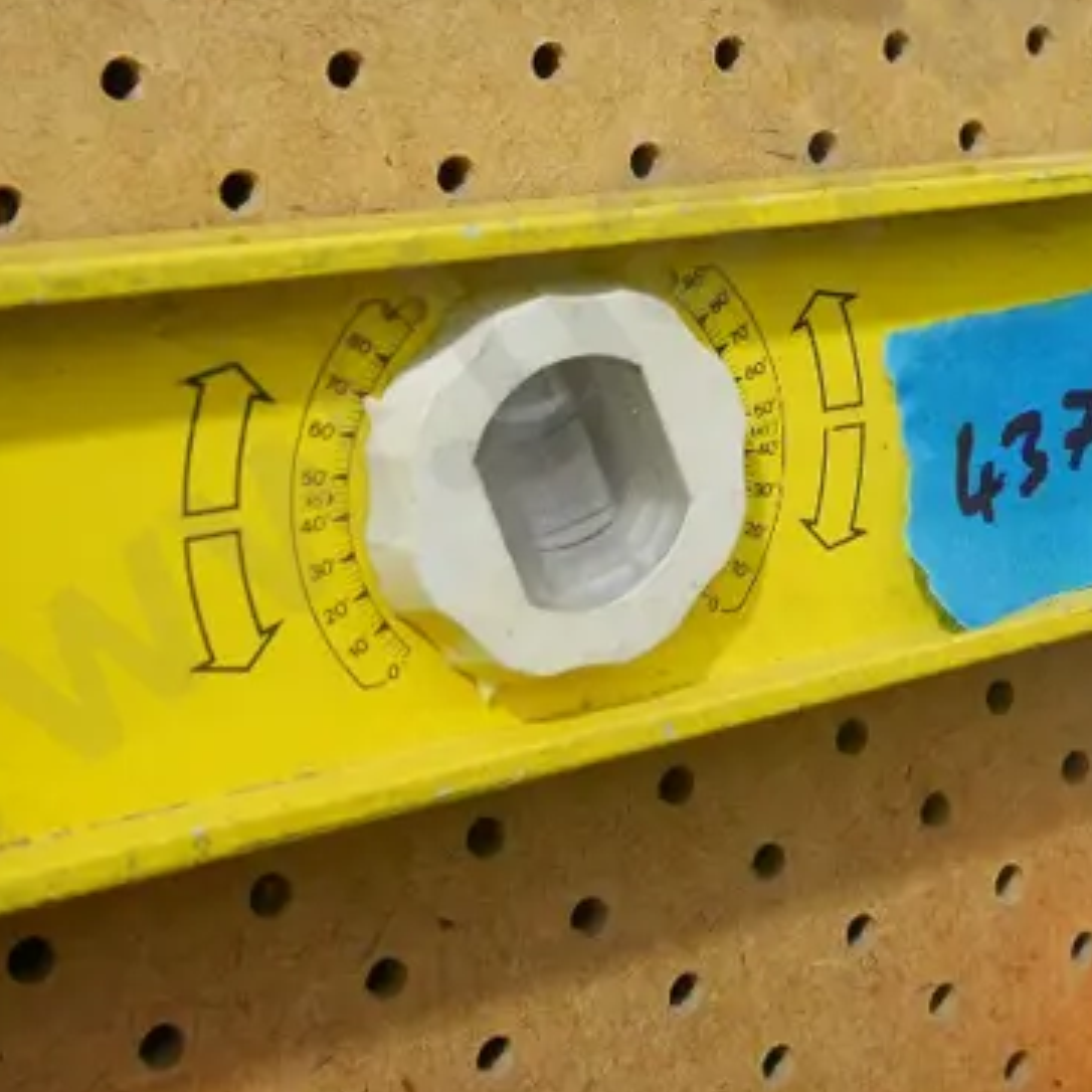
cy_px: -44
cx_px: 1035
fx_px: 2320
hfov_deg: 25.5
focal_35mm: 65
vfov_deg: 25.0
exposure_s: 1/100
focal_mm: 13
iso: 3200
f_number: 4
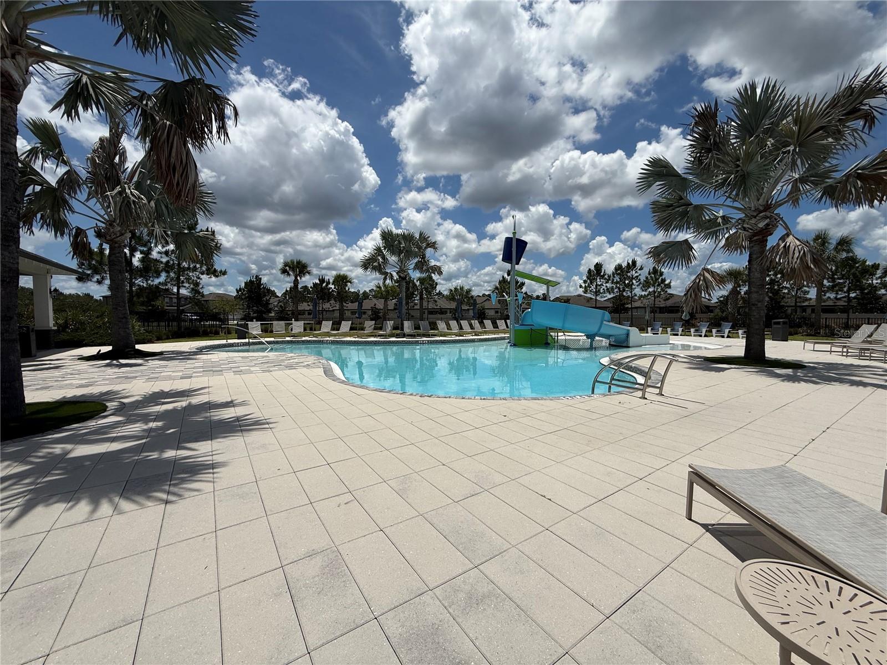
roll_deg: -0.3
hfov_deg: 102.1
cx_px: 444
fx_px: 359
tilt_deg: -0.8
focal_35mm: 14
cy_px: 332
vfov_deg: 85.7
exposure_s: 1/5618
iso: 50
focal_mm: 2.22
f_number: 2.2
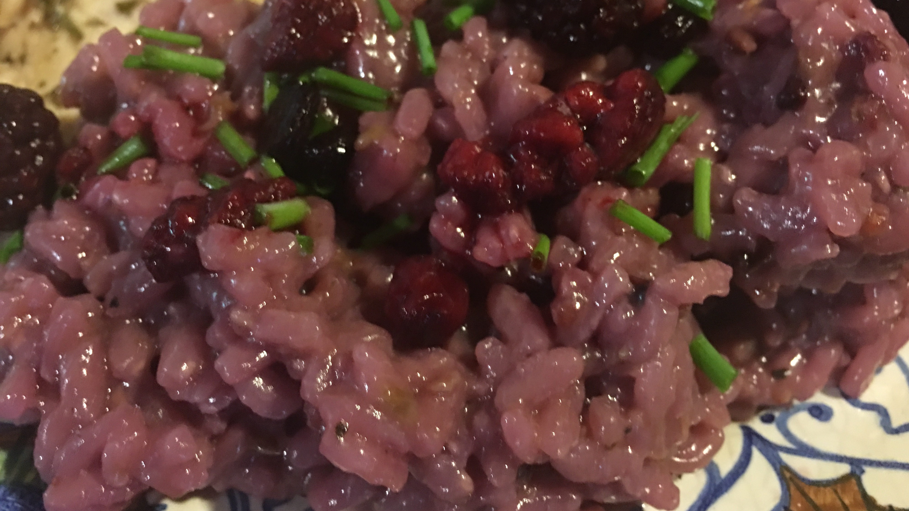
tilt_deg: -52.7
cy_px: 201
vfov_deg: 36.5
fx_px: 771
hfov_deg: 61.0
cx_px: 460
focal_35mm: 32
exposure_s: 1/4
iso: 100
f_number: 2.2
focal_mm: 4.15
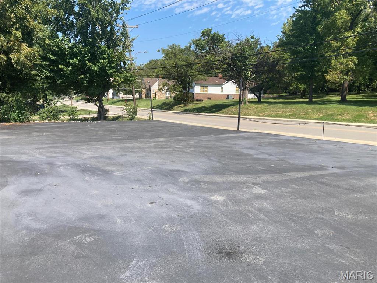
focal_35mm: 28
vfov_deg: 49.7
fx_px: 305
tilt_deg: -7.6
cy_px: 142
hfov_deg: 63.4
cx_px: 188
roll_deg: -1.6
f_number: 1.8
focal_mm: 3.99
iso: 20
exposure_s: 1/1412
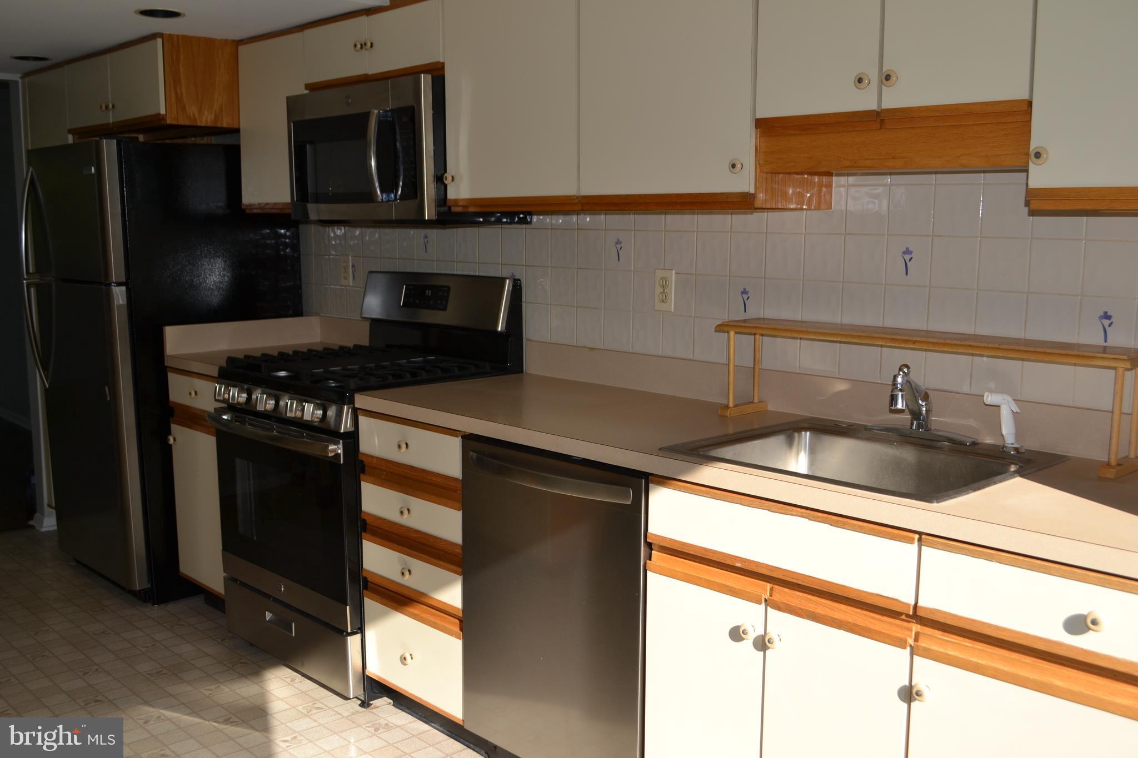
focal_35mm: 33
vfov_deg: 40.0
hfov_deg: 57.2
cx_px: 569
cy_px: 379
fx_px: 1043
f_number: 5
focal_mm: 22
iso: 100
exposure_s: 1/200
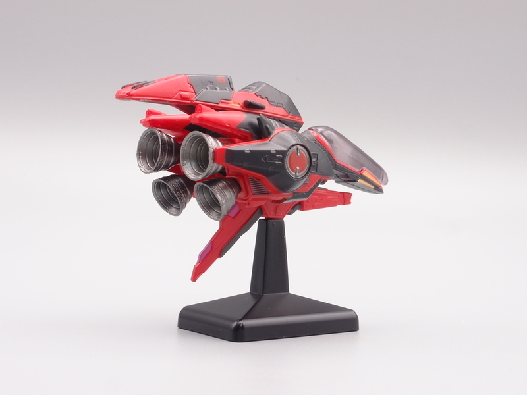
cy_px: 198
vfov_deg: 20.7
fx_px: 1081
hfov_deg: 27.4
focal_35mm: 71
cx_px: 264
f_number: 8
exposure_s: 1/6
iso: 100
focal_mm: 15.27
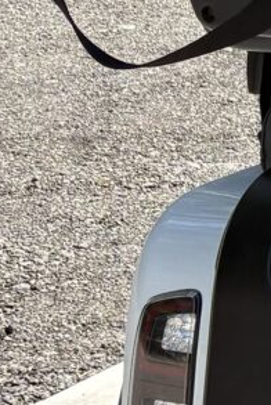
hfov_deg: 7.2
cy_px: -111
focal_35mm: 177
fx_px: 1994
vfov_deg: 11.3
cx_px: 693
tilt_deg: -7.8
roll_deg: -4.7
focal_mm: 5.96
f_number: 1.6
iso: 64
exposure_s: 1/1064
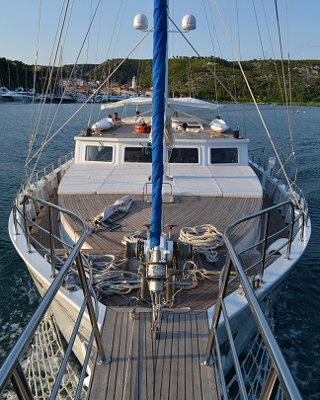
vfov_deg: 56.9
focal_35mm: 31
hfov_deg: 47.1
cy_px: 167
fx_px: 367
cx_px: 161
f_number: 11
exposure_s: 1/160
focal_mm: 18
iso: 200
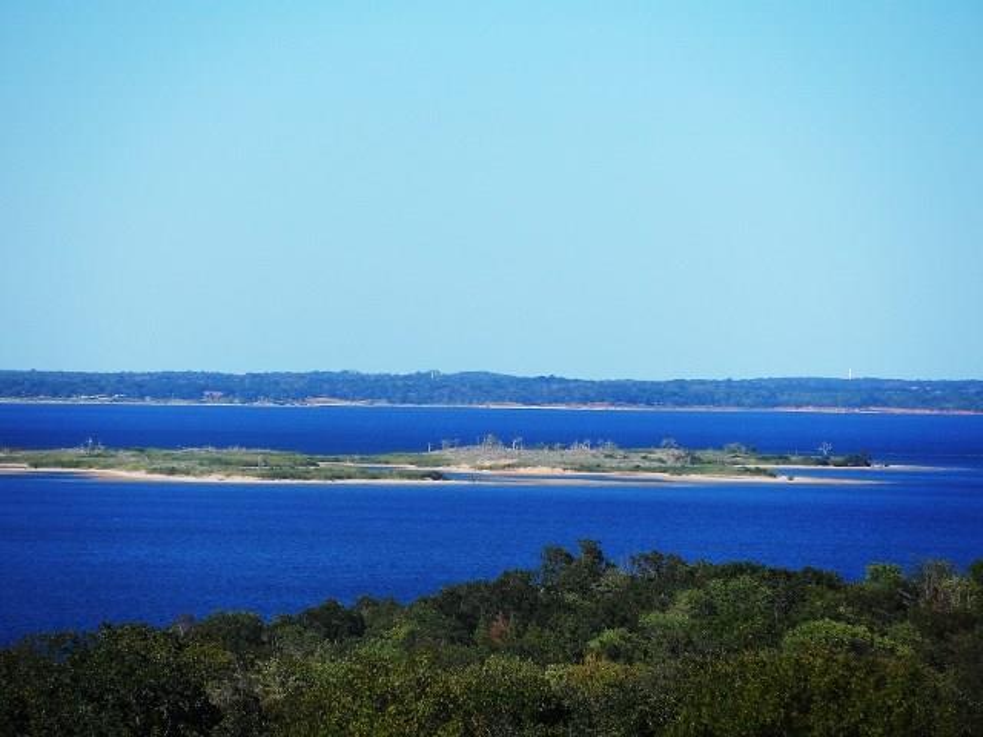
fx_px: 8690
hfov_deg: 6.5
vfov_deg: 4.9
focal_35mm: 306
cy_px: 368
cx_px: 492
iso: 80
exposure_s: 1/500
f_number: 5.2
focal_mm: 49.7
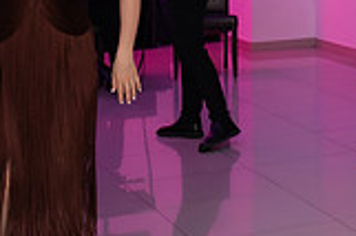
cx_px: 585
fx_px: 1255
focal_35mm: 127
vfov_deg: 10.5
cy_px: -73
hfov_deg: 14.7
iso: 1600
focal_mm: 30
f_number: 2.8
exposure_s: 1/200
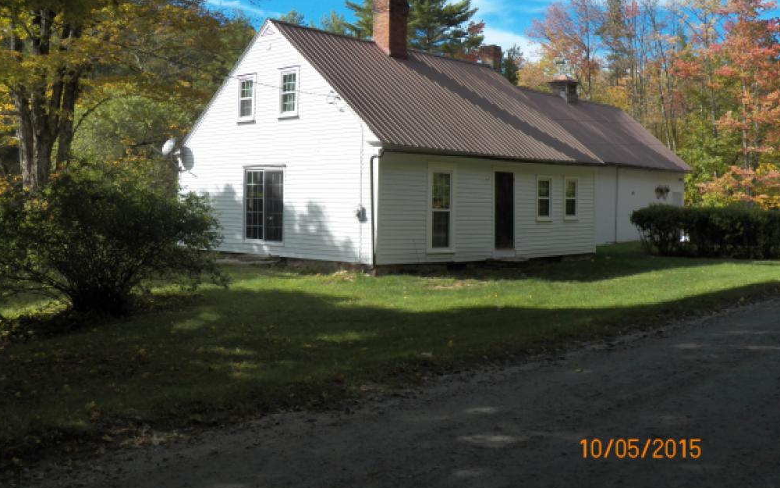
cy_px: 224
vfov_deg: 33.6
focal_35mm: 38
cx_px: 391
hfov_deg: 51.5
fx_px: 808
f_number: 4
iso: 125
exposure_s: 1/1250
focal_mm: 6.3
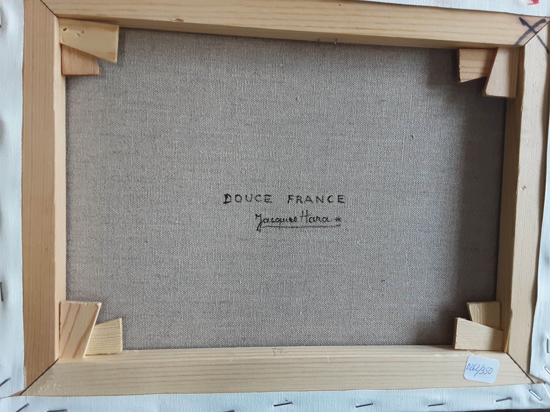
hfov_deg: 63.4
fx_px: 445
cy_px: 206
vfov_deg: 49.7
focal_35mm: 28
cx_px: 275
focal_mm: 2.9
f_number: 1.9
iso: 160
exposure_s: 1/50
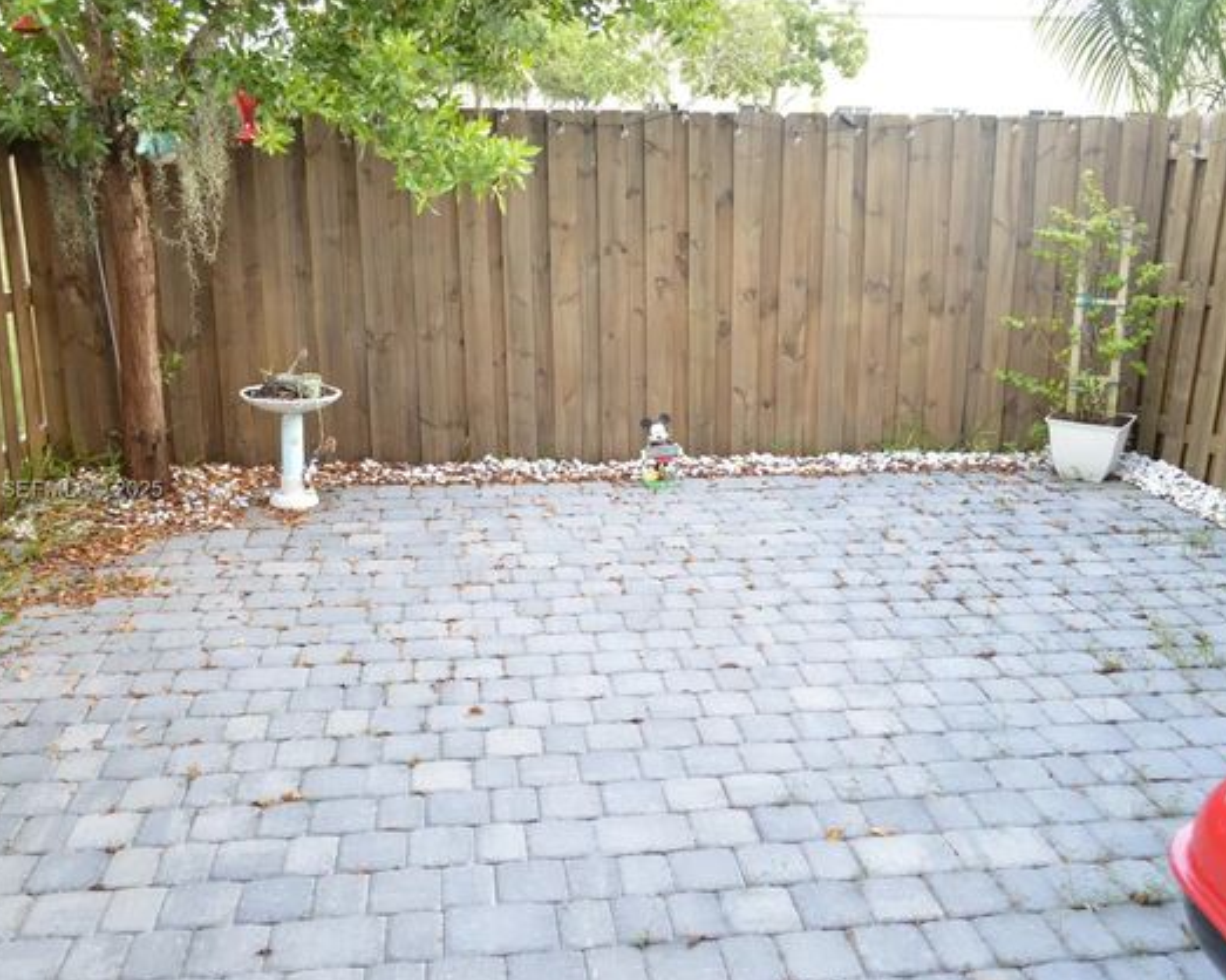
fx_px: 1124
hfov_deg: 57.2
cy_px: 491
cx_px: 621
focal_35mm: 31
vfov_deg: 47.1
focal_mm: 18
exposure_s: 1/60
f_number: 4
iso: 400
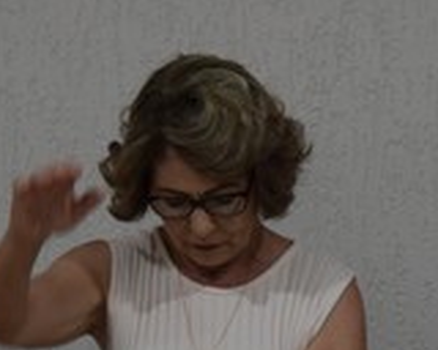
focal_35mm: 330
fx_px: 4278
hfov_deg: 5.9
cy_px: 284
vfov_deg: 4.7
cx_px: 375
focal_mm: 50
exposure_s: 1/60
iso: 400
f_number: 4.5
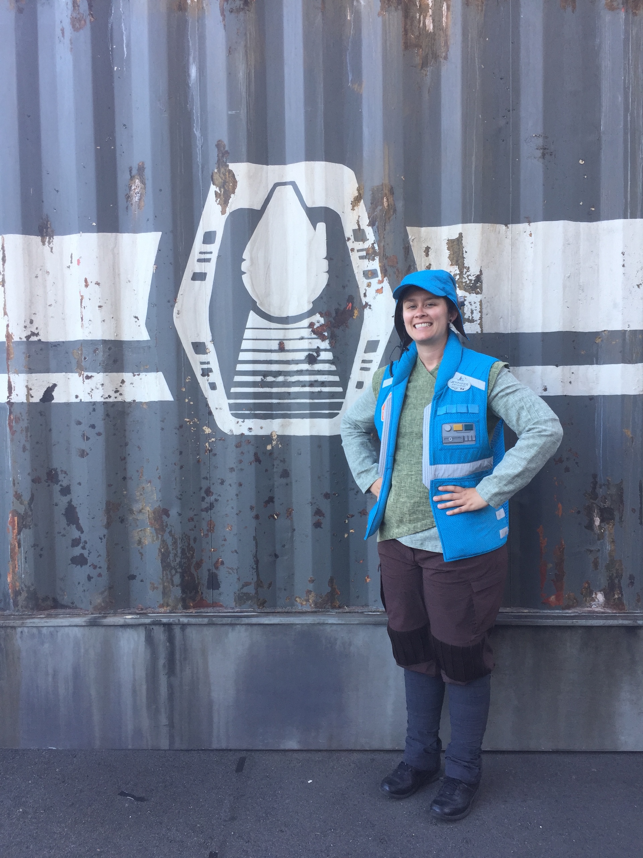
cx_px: 322
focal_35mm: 29
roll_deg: +0.5
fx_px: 718
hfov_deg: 48.2
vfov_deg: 61.7
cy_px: 429
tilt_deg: -1.5
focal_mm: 4.15
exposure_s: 1/60
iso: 40
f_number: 2.2
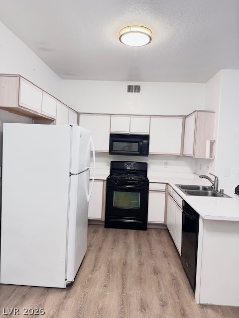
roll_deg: -1.9
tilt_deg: -3.1
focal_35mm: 24
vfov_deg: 71.6
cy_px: 159
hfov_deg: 56.8
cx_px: 120
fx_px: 221
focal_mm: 6.76
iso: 125
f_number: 1.78
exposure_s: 1/60
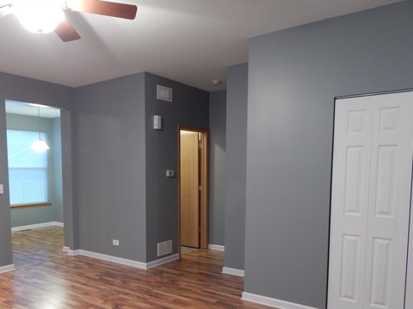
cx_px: 160
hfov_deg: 61.0
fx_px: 346
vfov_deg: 47.5
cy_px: 202
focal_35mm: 29
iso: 400
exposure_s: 1/20
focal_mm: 4
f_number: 3
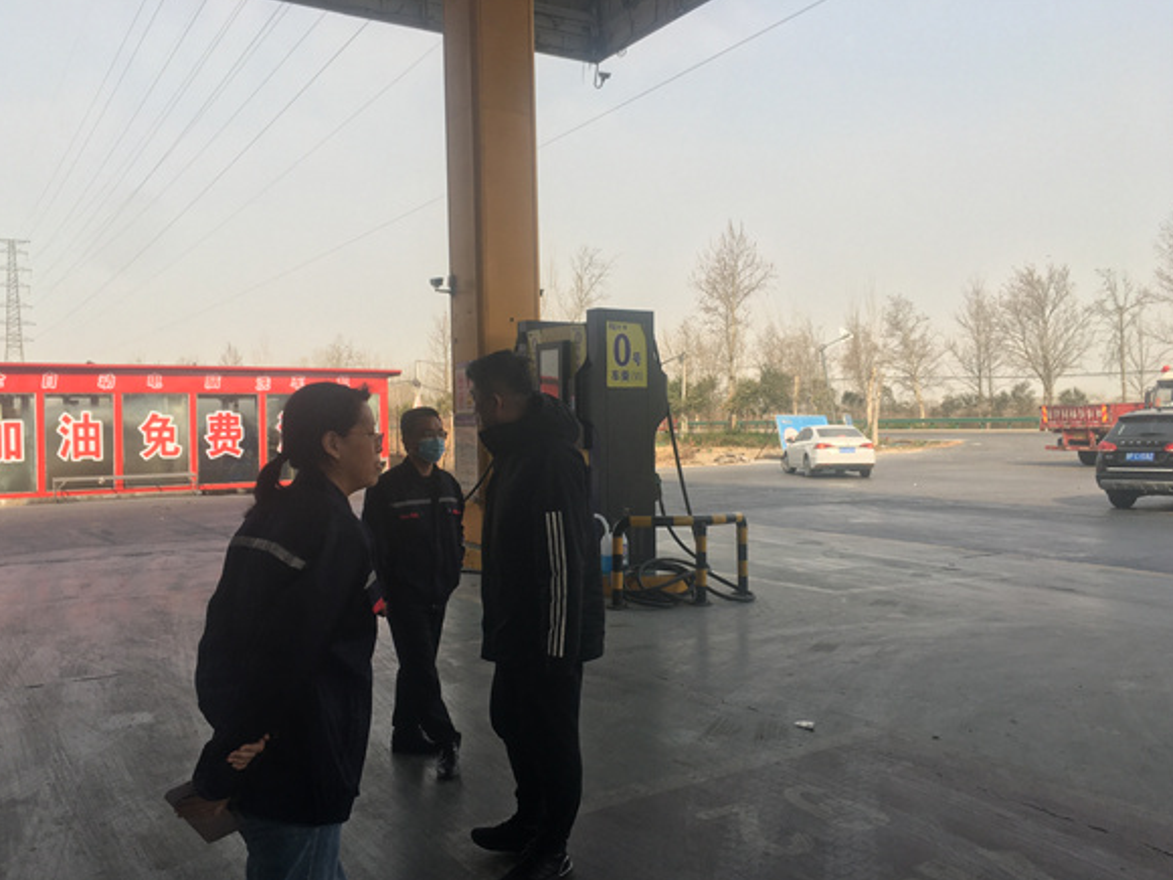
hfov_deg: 60.0
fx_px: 1017
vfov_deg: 46.8
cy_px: 443
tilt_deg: +1.3
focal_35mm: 30
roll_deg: +2.3
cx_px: 578
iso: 25
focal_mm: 4.15
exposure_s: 1/693
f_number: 2.2
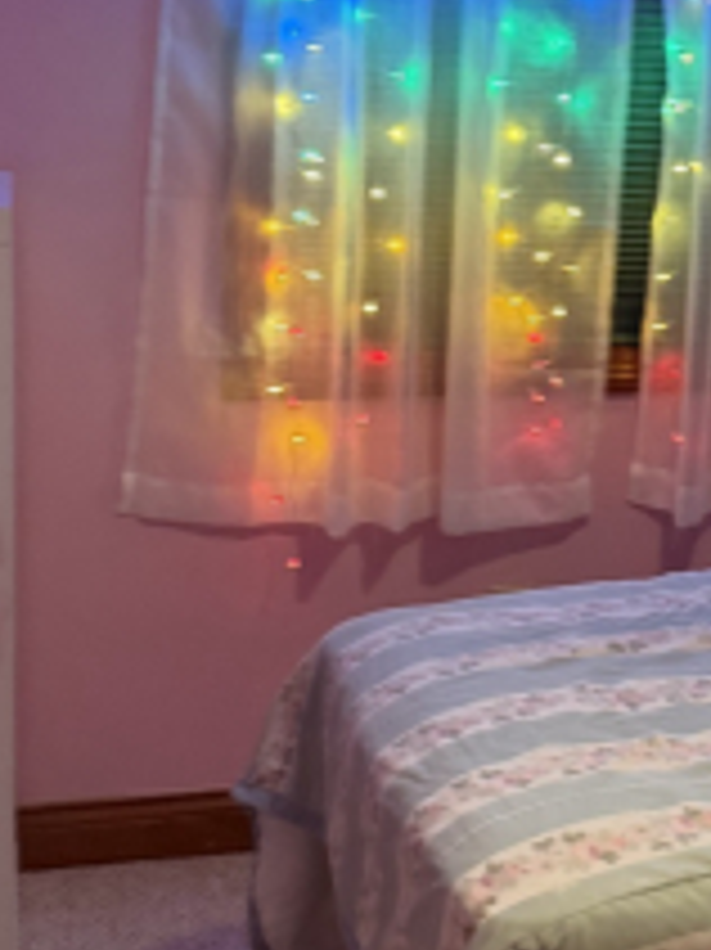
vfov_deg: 25.5
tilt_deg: -6.9
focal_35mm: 76
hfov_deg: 18.7
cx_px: 747
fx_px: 2083
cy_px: 286
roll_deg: -3.9
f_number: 1.78
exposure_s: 1/60
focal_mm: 6.76
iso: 800
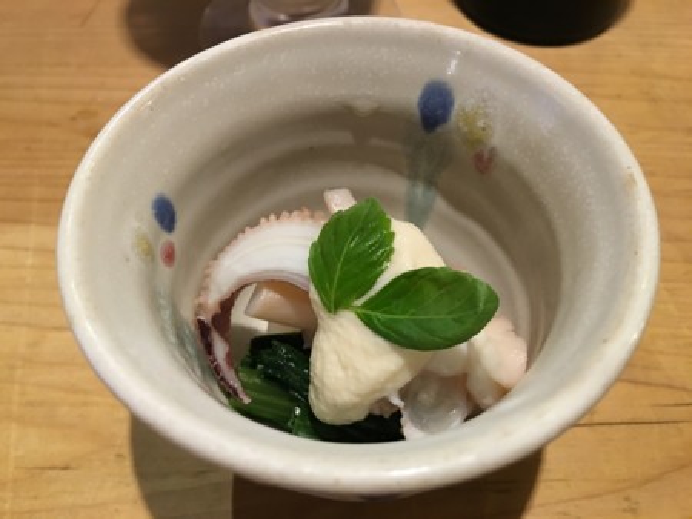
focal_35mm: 29
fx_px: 580
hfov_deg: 61.6
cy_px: 260
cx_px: 346
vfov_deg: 48.3
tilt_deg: -55.2
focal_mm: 4.15
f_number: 2.2
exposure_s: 1/4
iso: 64
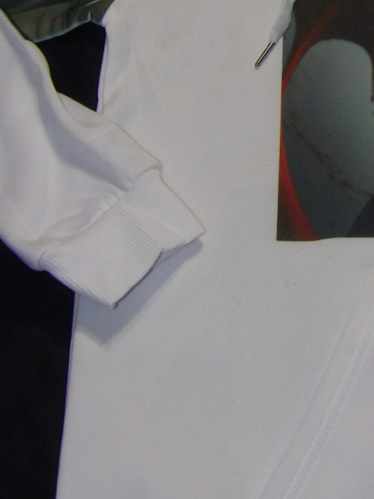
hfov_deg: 13.7
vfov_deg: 18.5
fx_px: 1498
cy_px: 33
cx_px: 474
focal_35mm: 104
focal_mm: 7
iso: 200
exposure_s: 1/60
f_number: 3.7
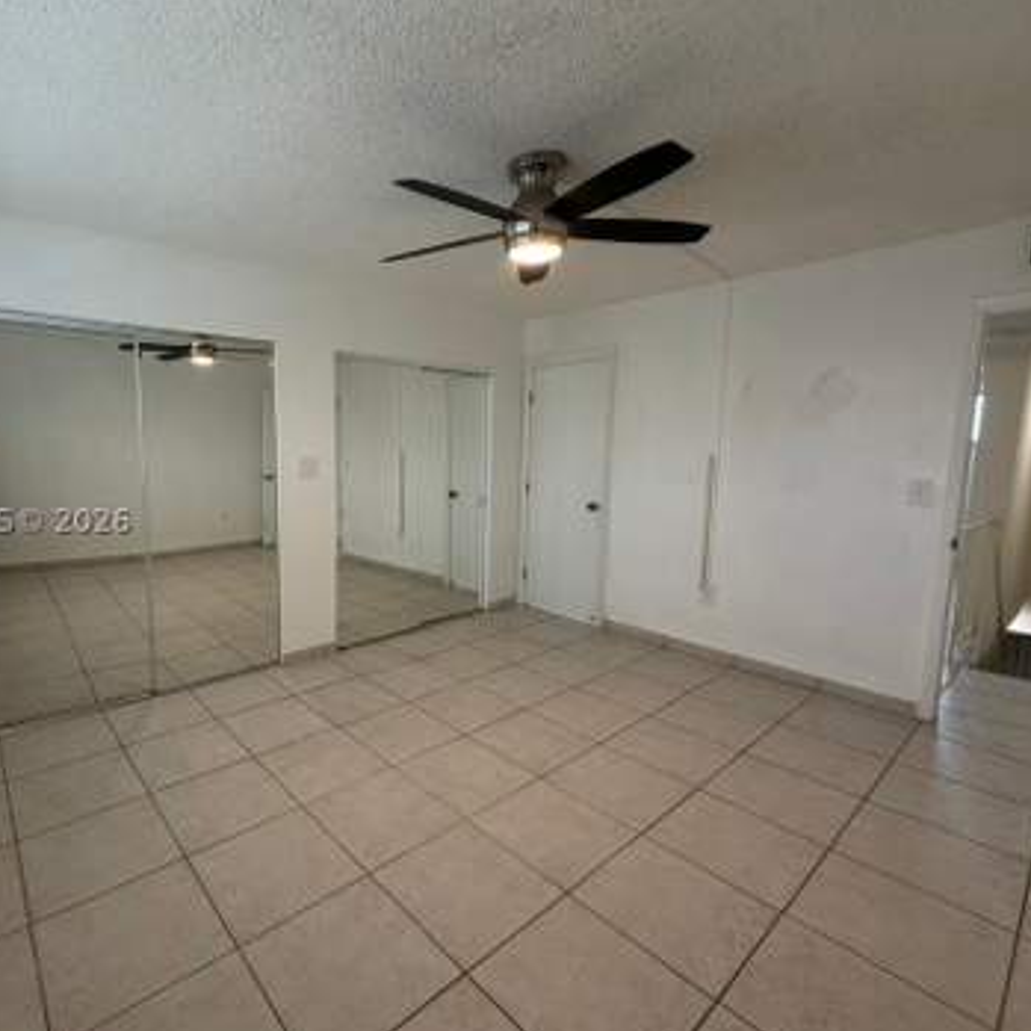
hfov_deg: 82.7
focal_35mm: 17
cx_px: 402
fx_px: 573
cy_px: 520
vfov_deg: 84.0
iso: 160
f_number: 2.2
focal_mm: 2.22
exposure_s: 1/120
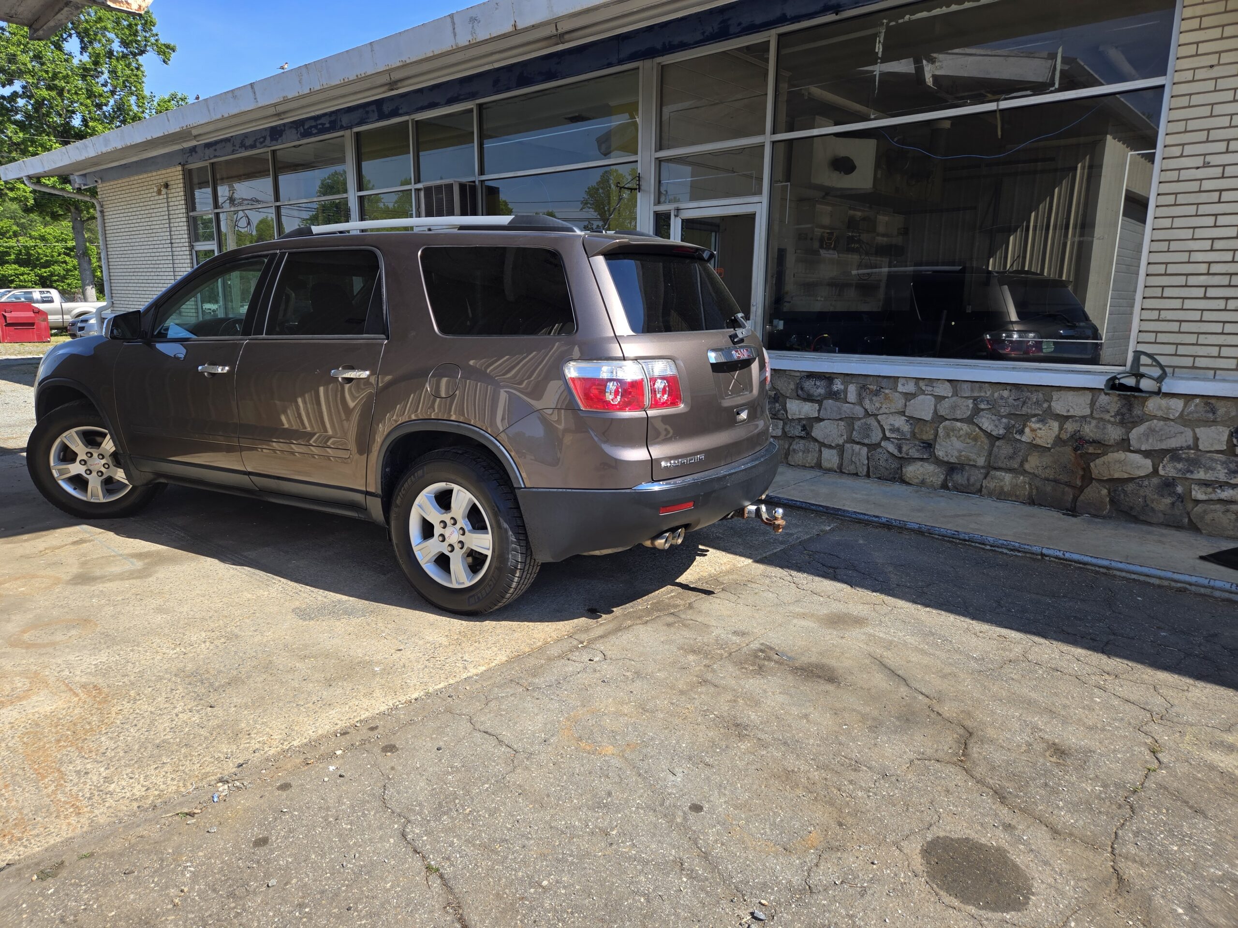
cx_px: 619
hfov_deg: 73.9
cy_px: 464
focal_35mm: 23
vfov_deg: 58.9
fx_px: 823
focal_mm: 5.4
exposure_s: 1/900
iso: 25
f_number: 1.8
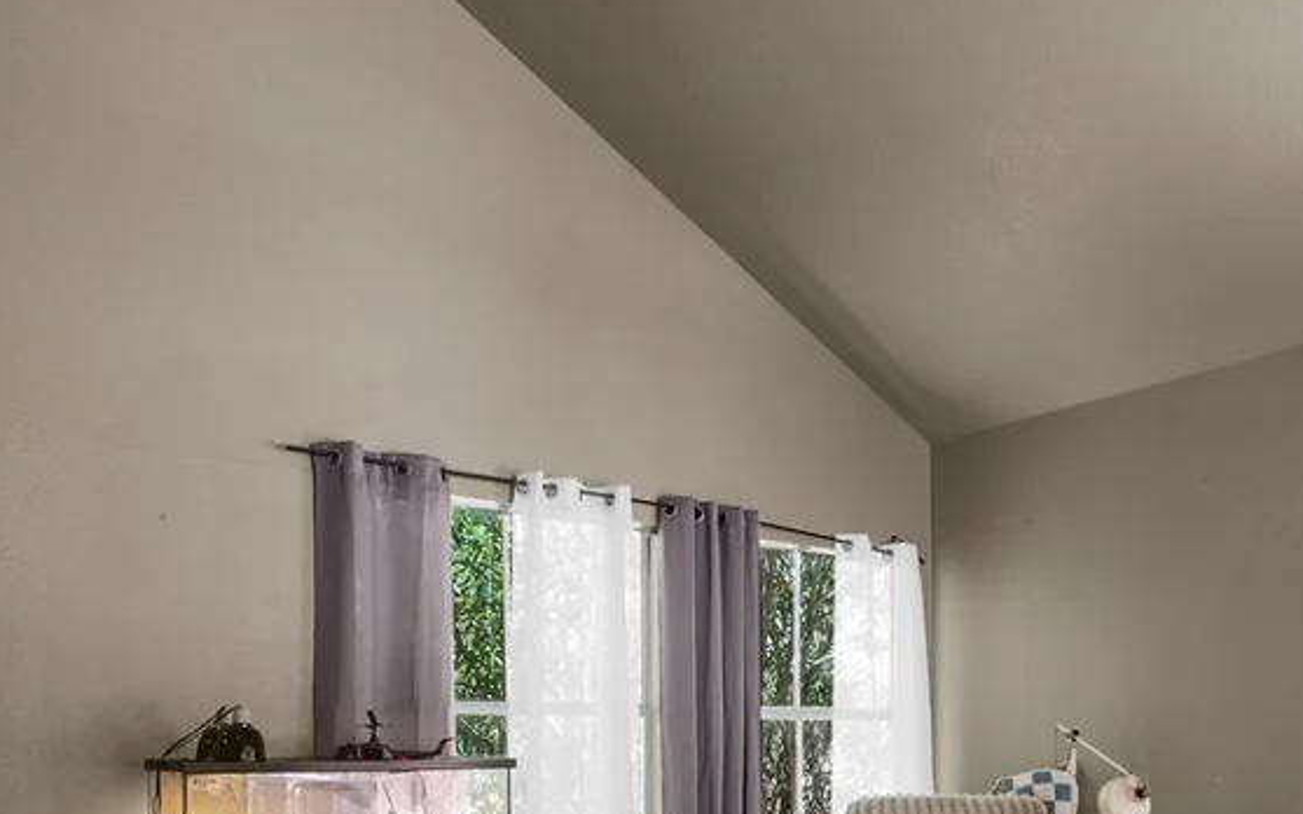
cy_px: 750
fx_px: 1065
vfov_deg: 38.6
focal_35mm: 30
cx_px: 889
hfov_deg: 61.1
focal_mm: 11
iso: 800
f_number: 7.1
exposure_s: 1/40
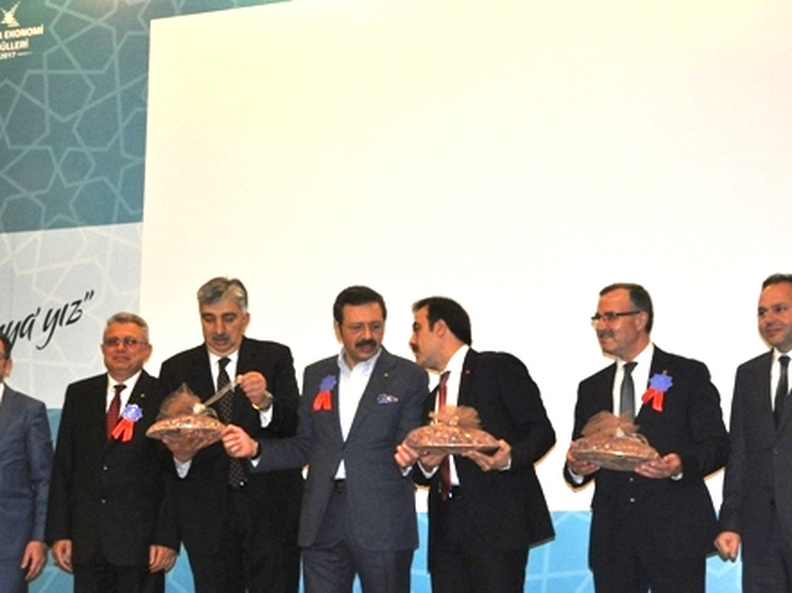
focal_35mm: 65
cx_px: 394
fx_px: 1479
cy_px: 356
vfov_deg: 22.6
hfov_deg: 30.0
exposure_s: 1/60
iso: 800
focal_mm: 31
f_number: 4
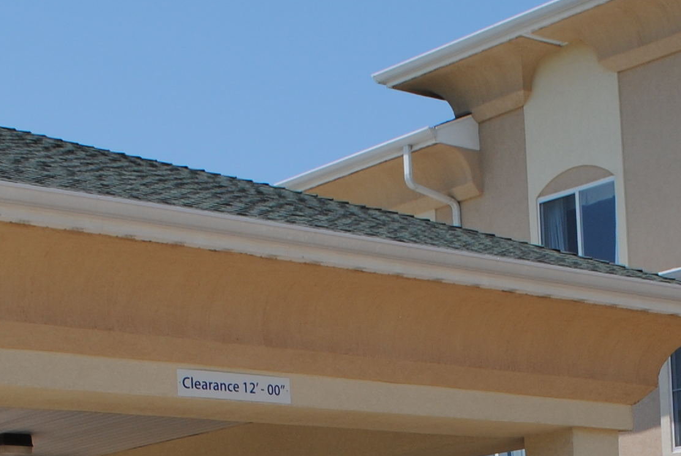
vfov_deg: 13.7
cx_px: 407
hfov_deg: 21.6
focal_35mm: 94
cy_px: 682
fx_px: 1781
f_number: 9
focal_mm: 18
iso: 100
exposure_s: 1/320
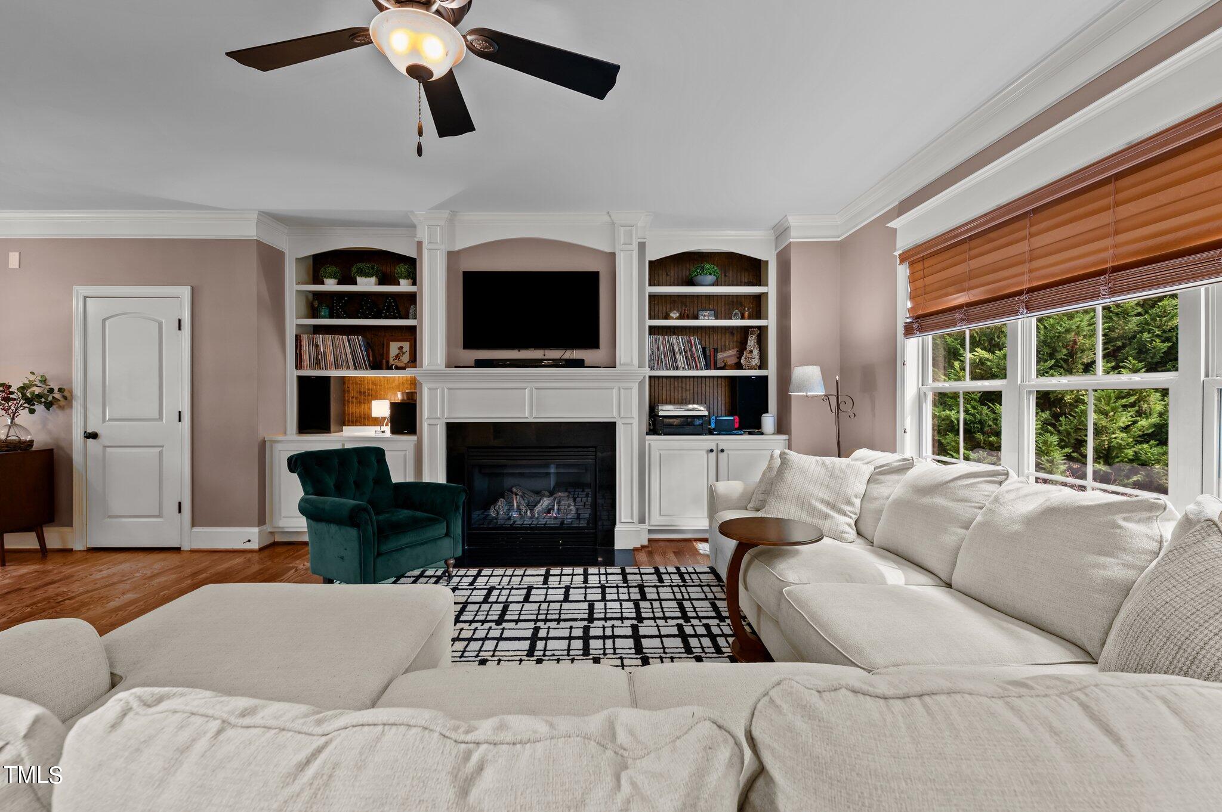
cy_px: 406
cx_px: 611
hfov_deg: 100.4
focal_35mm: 15
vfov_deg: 77.2
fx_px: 509
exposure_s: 1/4
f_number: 6.3
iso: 400
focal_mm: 15
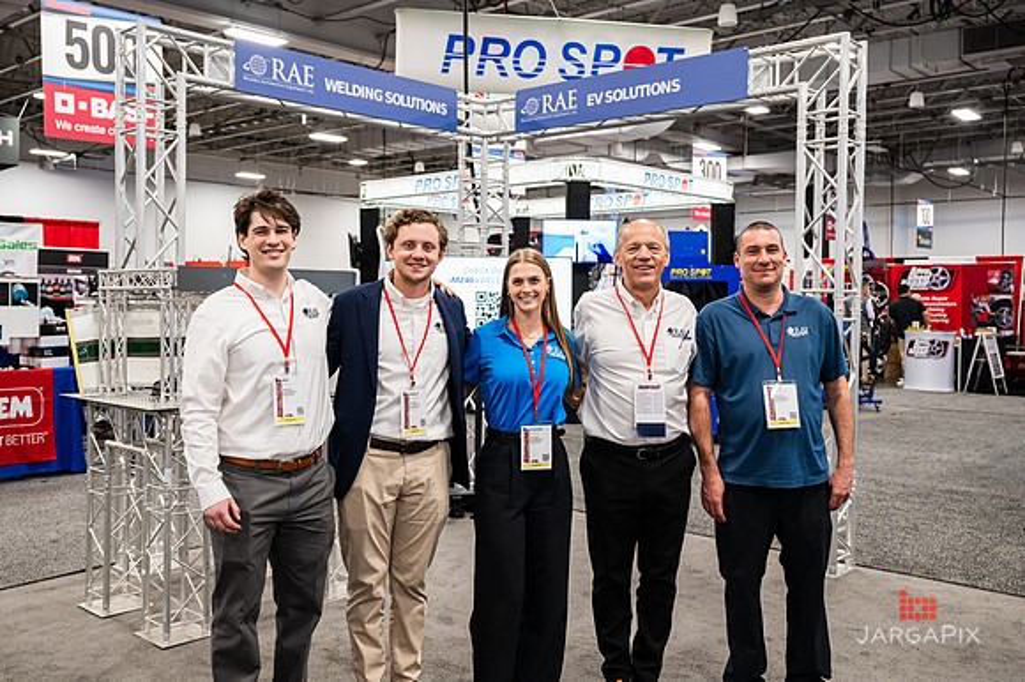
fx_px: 963
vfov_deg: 39.0
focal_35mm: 34
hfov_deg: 56.0
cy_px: 325
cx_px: 489
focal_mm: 32
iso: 3200
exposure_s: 1/200
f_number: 4
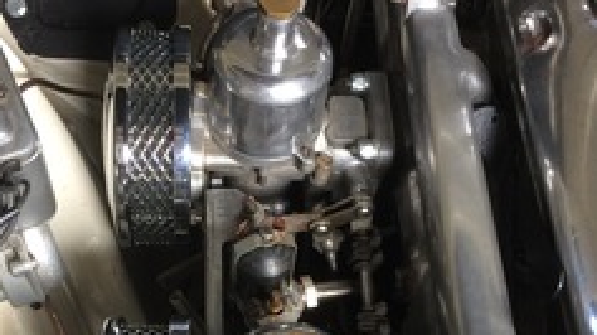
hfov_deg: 41.3
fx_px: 791
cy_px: 306
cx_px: 261
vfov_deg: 23.2
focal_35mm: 50
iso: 100
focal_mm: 4.15
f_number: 2.2
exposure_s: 1/33
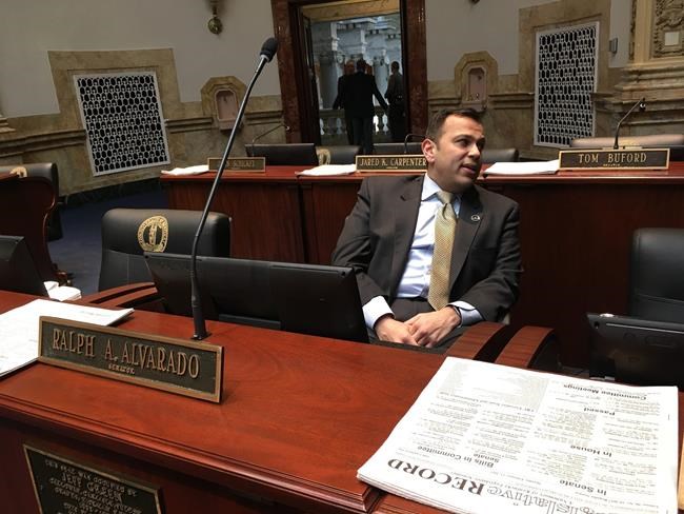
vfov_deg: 48.3
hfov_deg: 61.6
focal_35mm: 29
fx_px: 573
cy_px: 257
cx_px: 342
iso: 80
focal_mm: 4.15
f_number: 2.2
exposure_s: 1/30
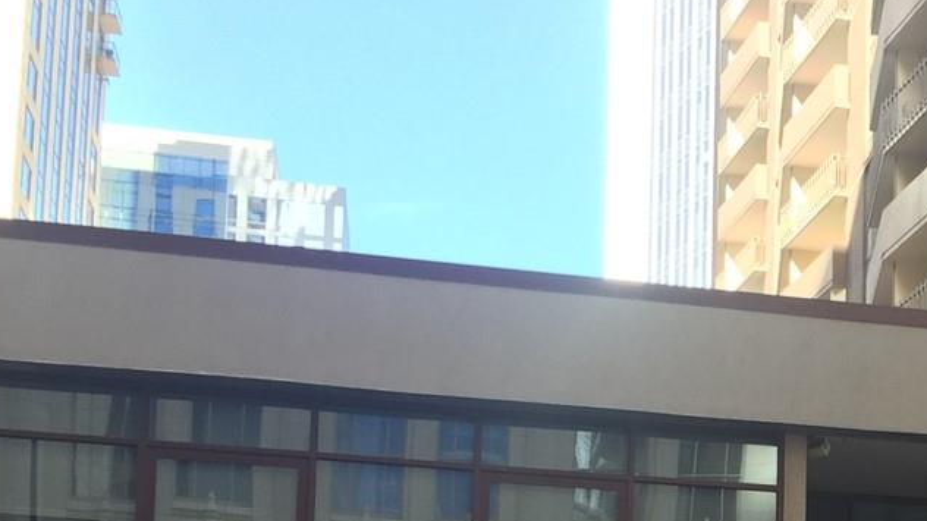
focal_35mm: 80
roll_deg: +0.2
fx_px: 1966
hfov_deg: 25.0
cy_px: 754
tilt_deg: +6.2
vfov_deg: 14.2
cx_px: 971
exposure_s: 1/133
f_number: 2.2
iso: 32
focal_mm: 4.15
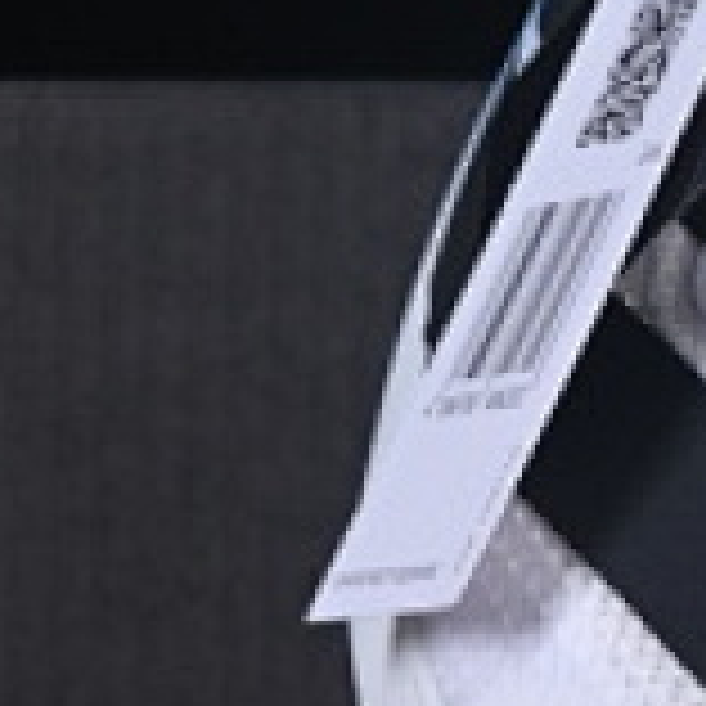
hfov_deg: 3.9
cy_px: 193
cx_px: 1614
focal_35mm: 438
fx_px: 10107
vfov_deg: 4.0
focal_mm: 50
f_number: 8
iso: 160
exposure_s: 1/80
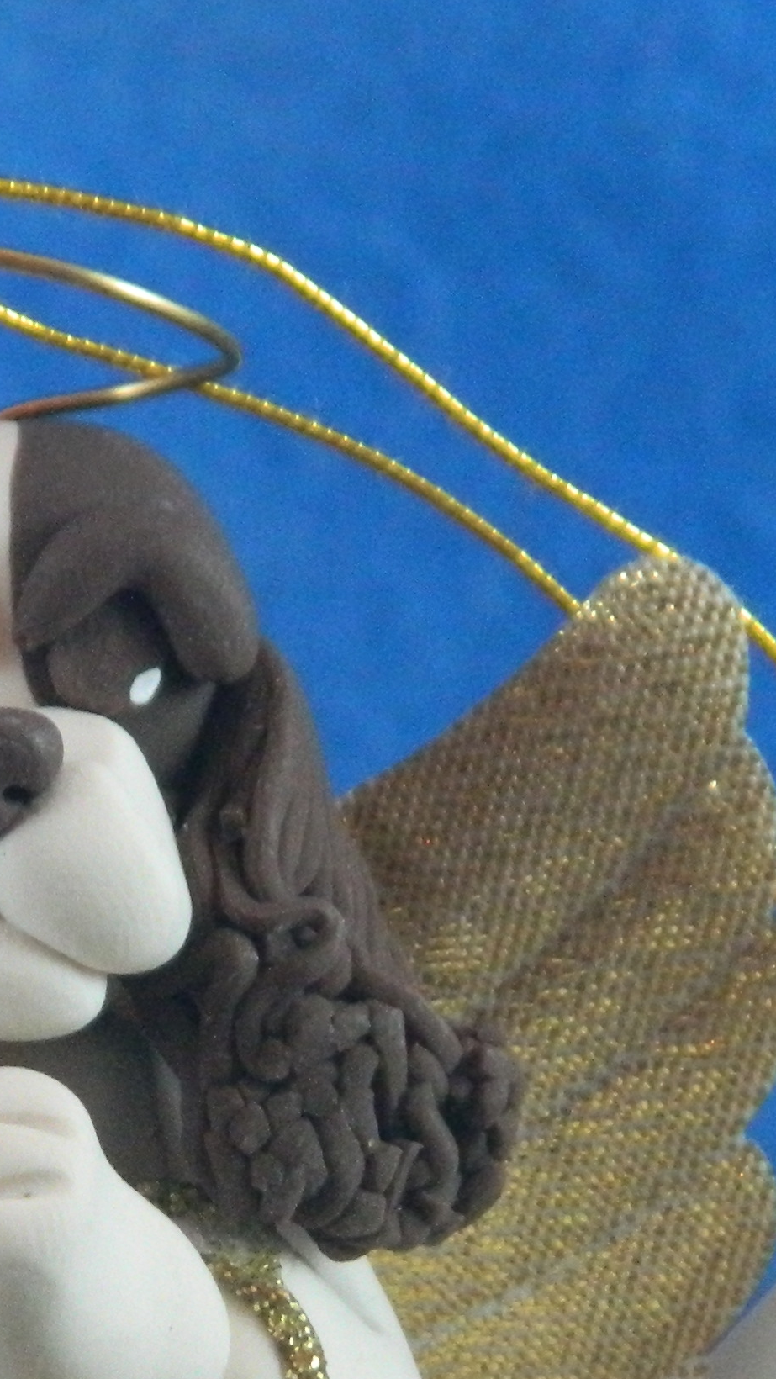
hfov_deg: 5.0
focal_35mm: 241
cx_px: 56
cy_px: 1267
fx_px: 8812
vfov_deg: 8.9
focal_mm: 15.1
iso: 400
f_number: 4.2
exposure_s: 1/30
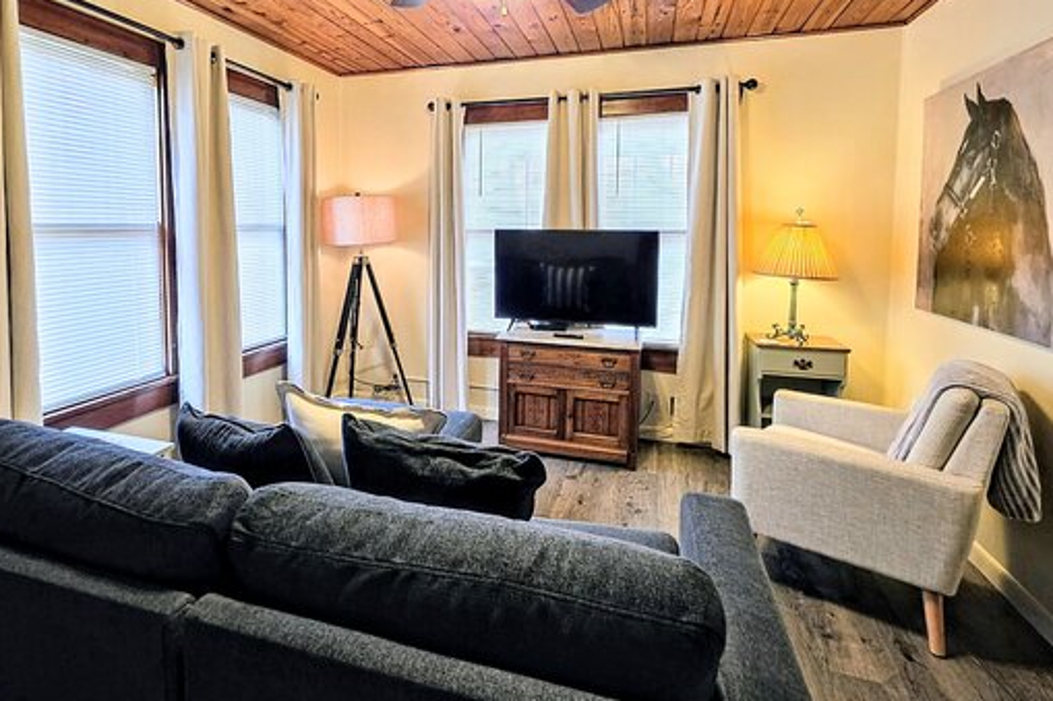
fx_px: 497
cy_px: 254
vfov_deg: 69.1
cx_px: 474
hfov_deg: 93.0
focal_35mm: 17
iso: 200
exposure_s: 1/120
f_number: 1.9
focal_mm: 2.2
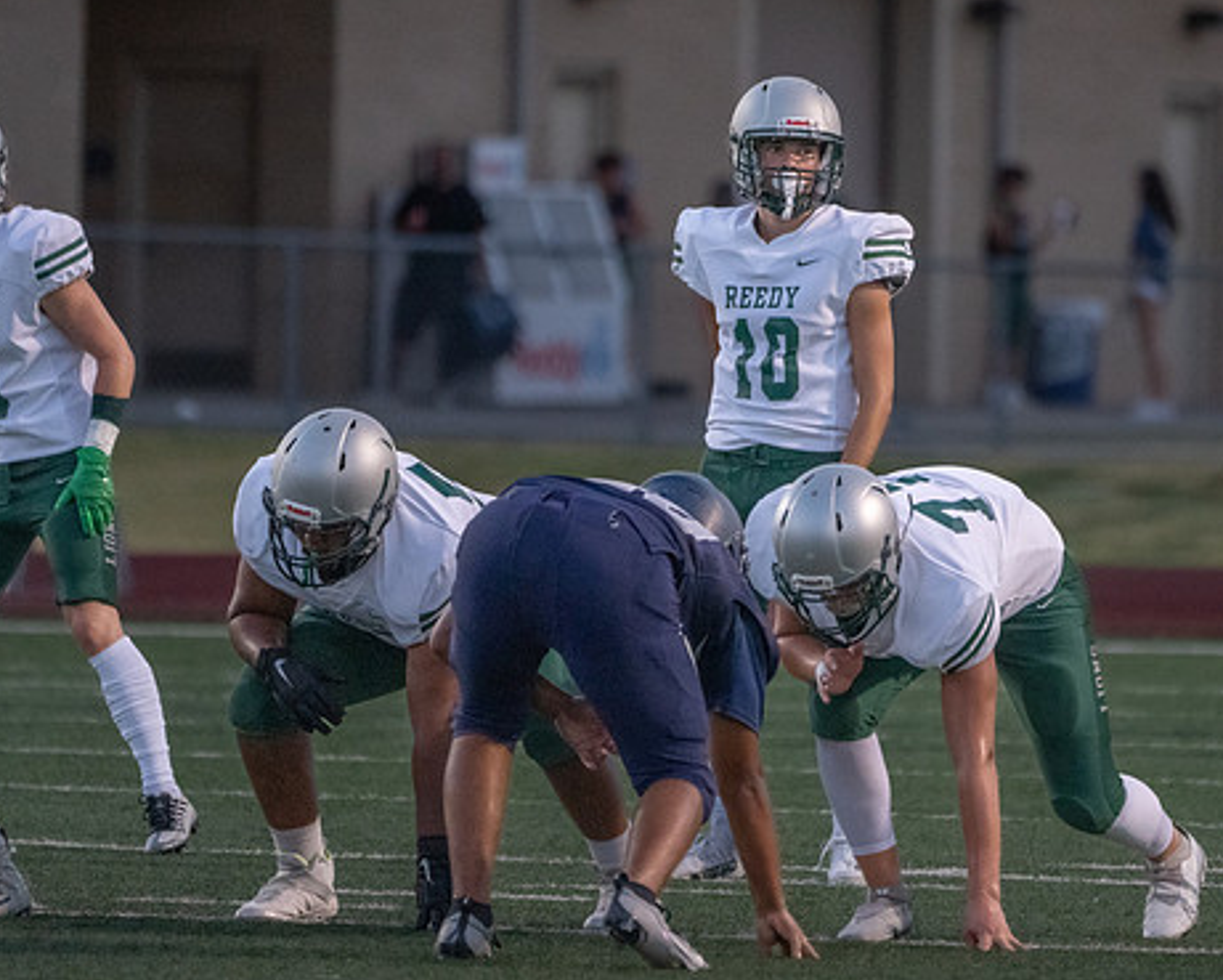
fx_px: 22338
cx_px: 843
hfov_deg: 3.1
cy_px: 371
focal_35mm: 617
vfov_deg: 2.5
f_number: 5.6
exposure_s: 1/1000
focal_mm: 400
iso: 8000
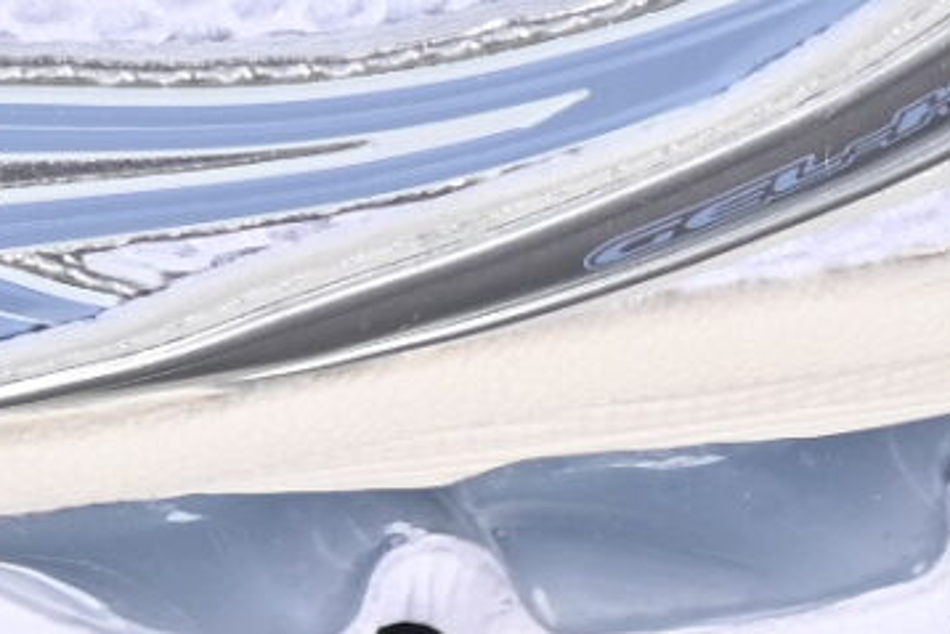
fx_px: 14149
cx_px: -966
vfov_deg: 2.6
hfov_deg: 3.8
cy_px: -856
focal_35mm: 536
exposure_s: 1/80
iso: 160
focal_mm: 50
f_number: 7.1
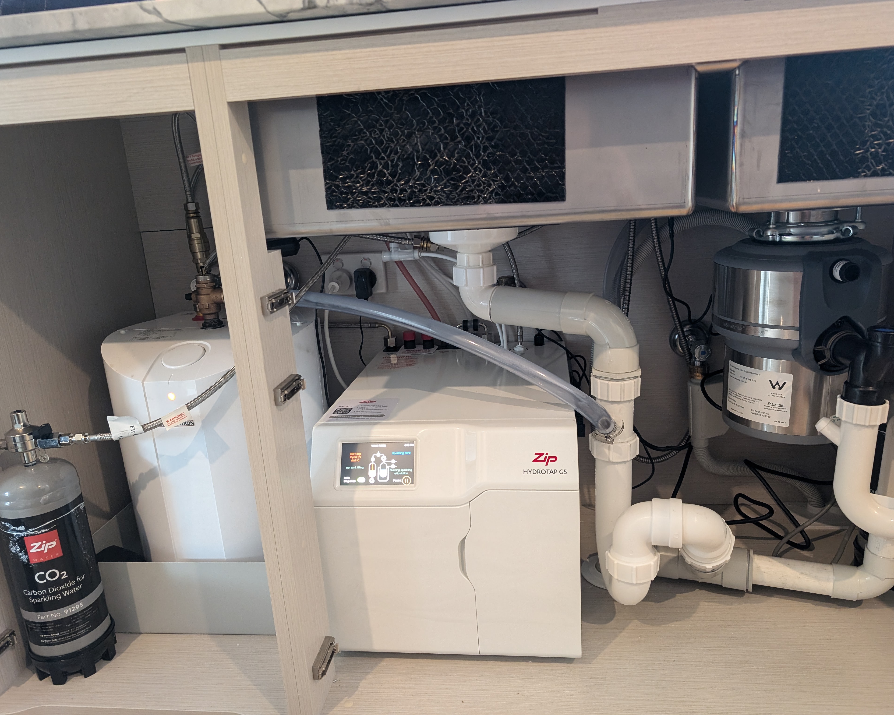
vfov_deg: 56.8
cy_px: 358
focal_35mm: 25
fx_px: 661
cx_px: 448
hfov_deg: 68.1
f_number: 1.68
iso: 628
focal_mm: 6.9
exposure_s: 1/53.6
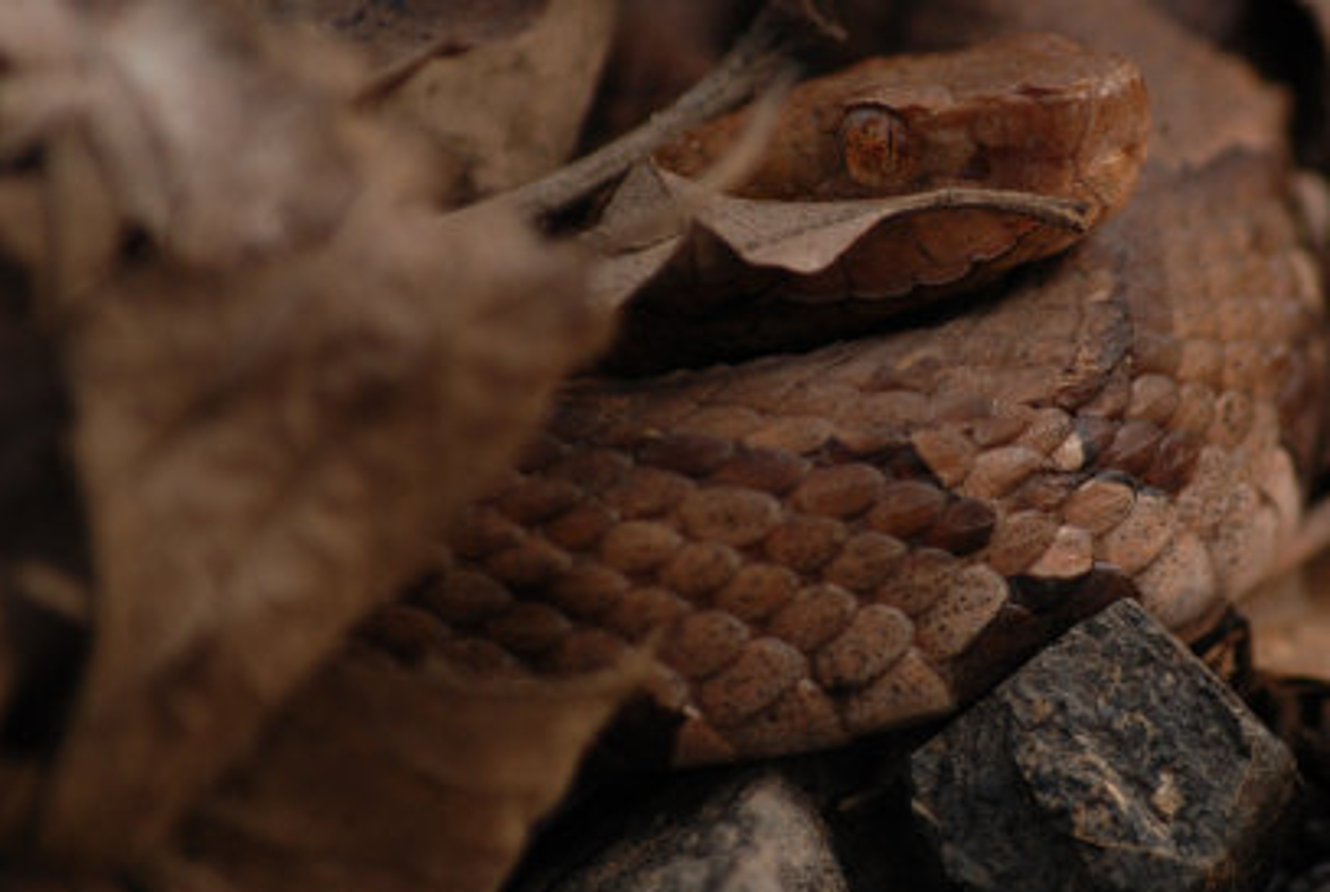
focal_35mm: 451
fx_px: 16692
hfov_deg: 4.6
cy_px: 408
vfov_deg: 3.1
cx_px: 971
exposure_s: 1/500
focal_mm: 200
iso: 320
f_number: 5.6
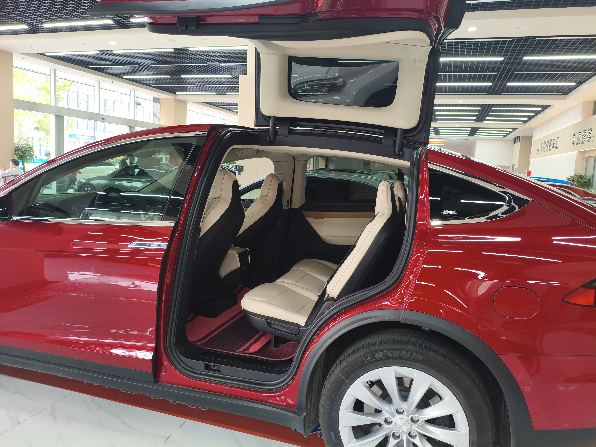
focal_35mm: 26
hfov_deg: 67.3
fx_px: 448
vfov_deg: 53.1
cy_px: 224
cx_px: 298
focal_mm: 4.94
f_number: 1.5
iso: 200
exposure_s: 1/100
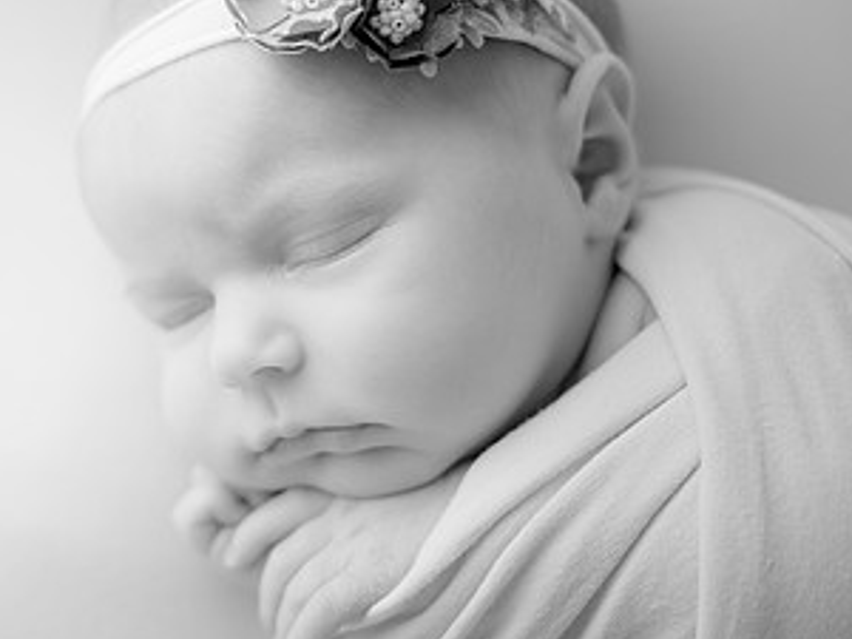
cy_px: 271
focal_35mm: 93
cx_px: 65
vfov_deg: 15.9
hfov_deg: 20.6
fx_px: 2289
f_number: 2.8
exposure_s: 1/160
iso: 160
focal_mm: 50
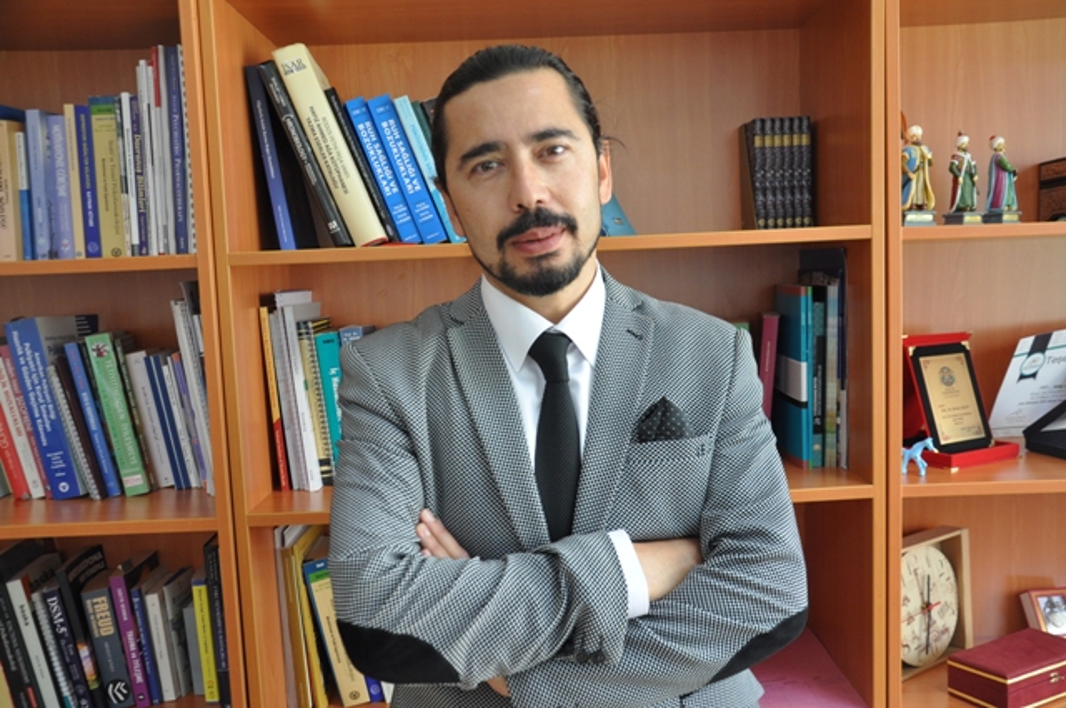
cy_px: 354
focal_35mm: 33
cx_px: 533
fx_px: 976
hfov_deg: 57.3
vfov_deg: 39.9
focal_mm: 22
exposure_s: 1/80
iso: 640
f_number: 4
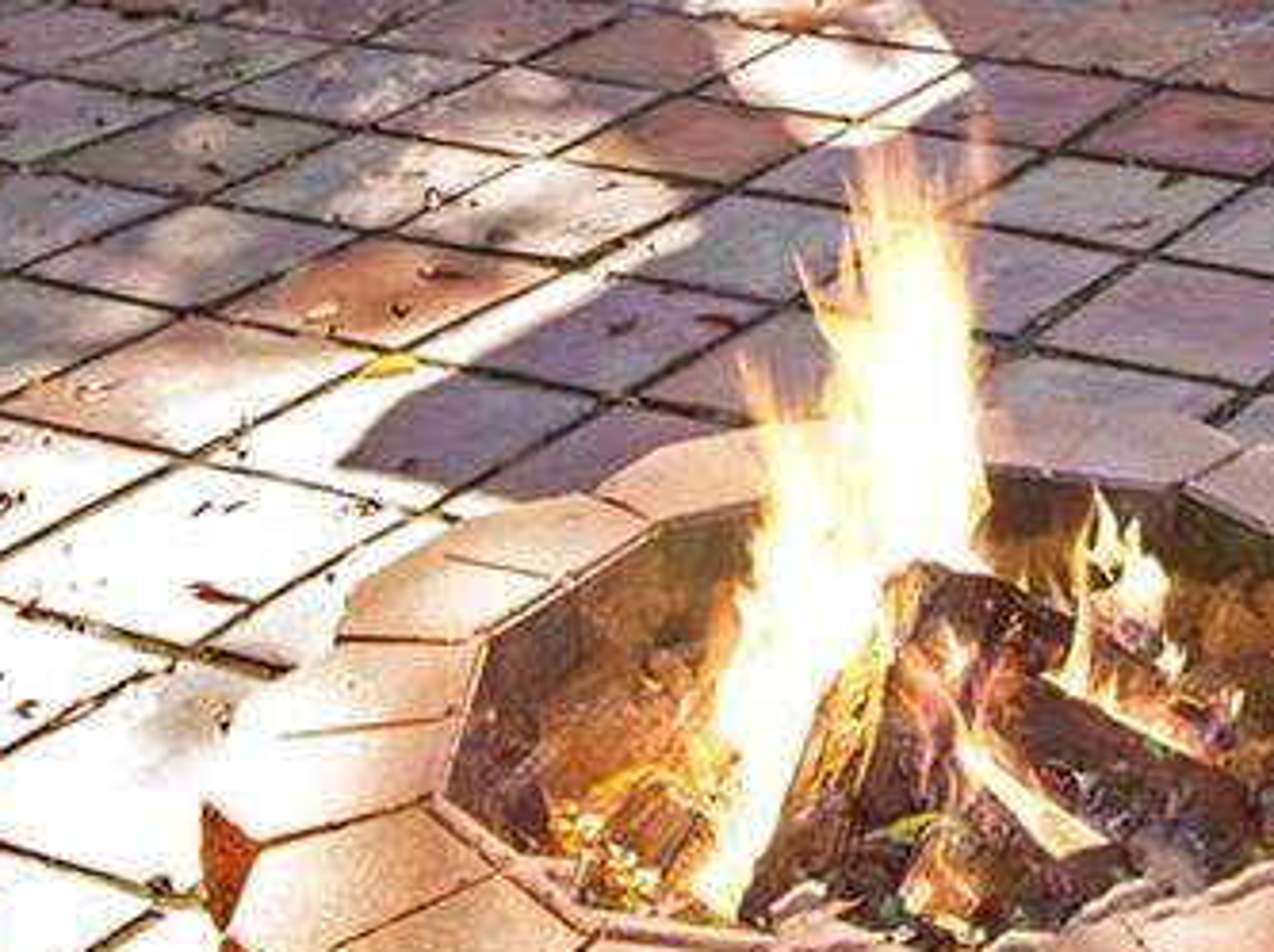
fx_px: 2721
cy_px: -321
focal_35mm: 74
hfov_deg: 24.7
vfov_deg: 18.4
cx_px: 1362
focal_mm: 16
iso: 100
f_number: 4.5
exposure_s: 1/100
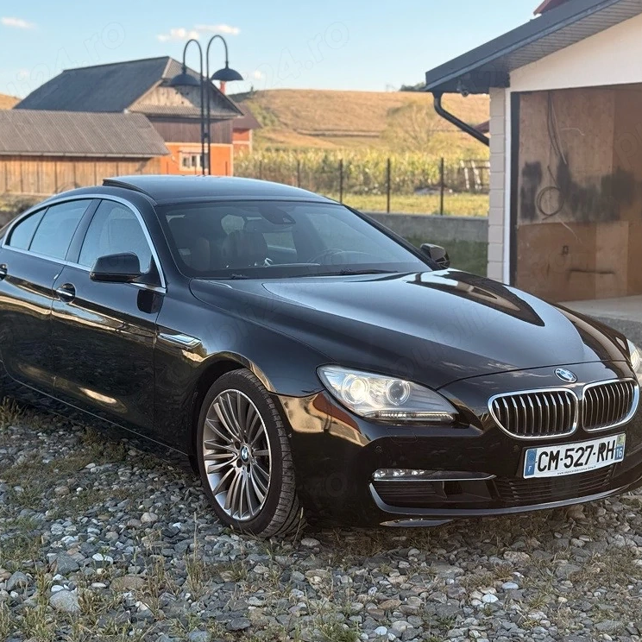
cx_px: 313
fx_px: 1196
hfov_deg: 30.0
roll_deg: +0.9
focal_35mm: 57
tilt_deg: -4.7
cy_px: 322
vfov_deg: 30.0
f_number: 1.78
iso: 64
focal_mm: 6.76
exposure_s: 1/646
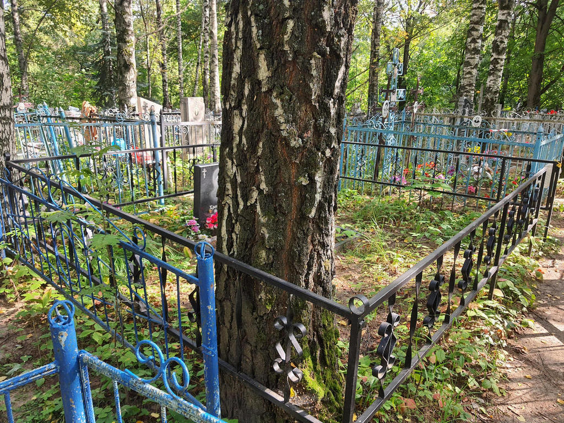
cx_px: 282
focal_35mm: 26
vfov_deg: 53.1
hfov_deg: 67.3
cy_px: 212
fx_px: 424
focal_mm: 4.32
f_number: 1.7
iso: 50
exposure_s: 1/146
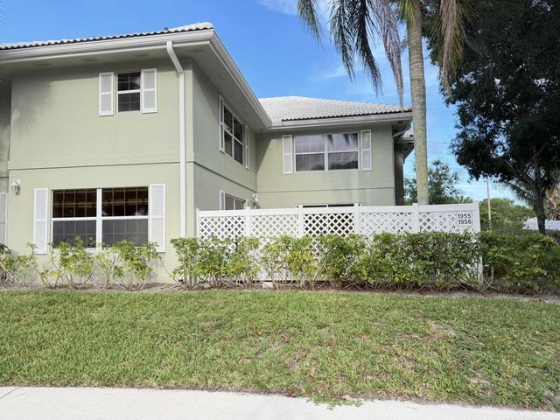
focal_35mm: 24
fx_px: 388
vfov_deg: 56.8
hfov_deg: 71.6
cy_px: 210
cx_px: 280
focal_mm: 6.76
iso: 100
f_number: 1.78
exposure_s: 1/671
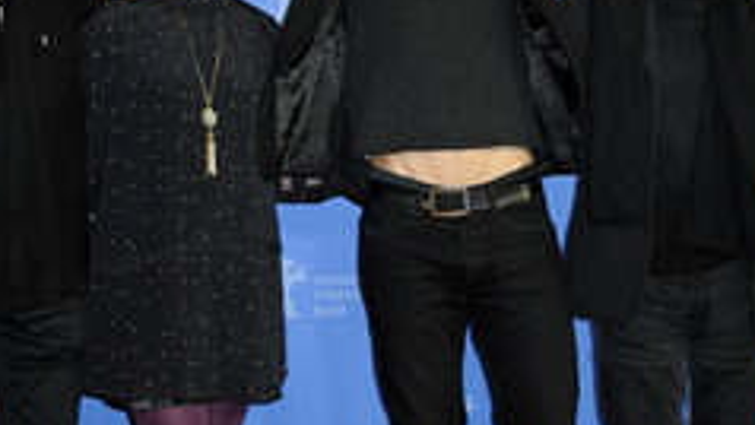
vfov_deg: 11.1
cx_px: 343
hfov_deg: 19.6
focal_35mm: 109
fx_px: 2183
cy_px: 76
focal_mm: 55
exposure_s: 1/250
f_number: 5
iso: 1600
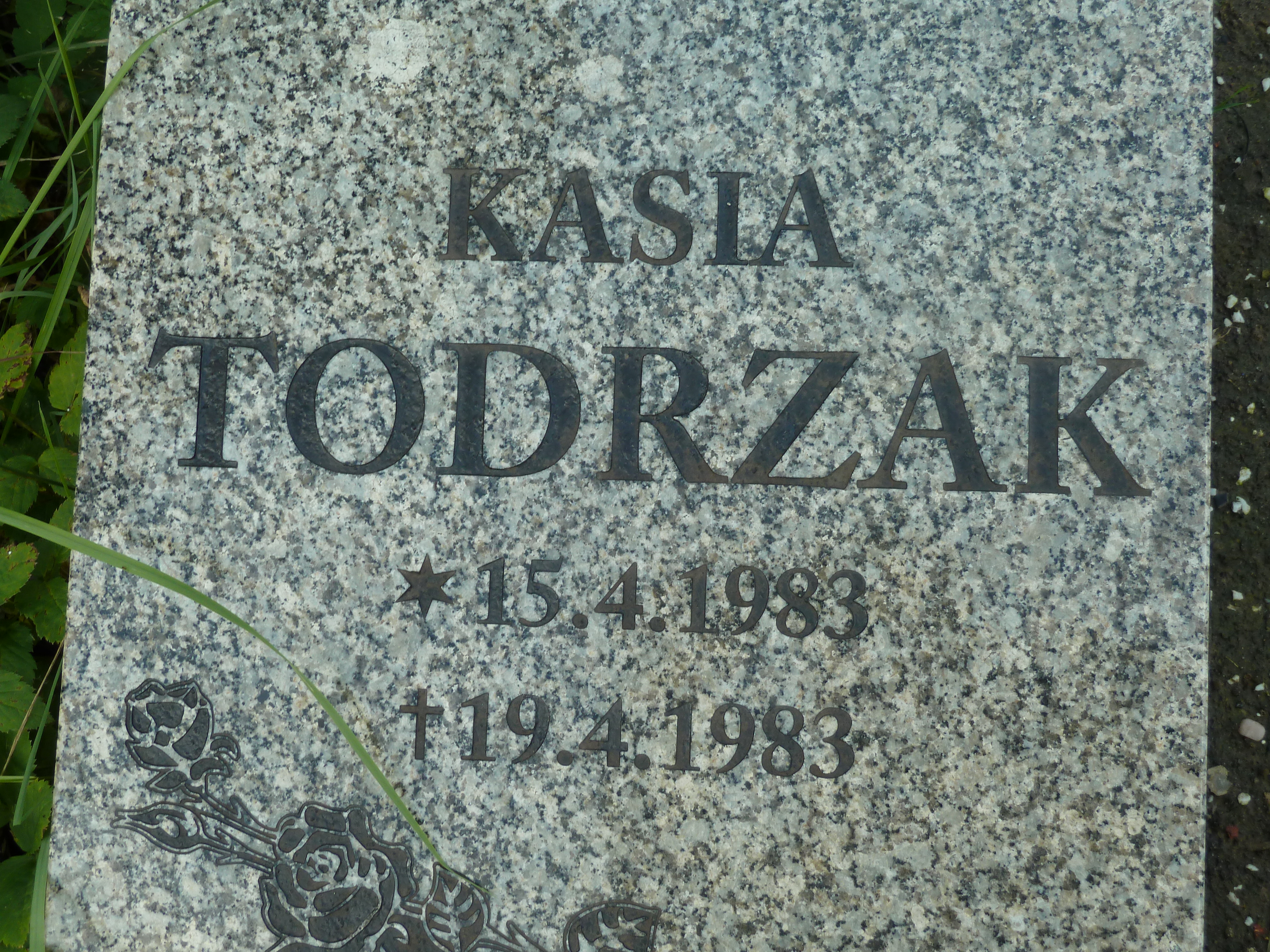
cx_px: 635
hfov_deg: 46.8
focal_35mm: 40
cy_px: 476
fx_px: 1468
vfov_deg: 36.0
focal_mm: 6.5
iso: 80
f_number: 3.6
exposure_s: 1/100
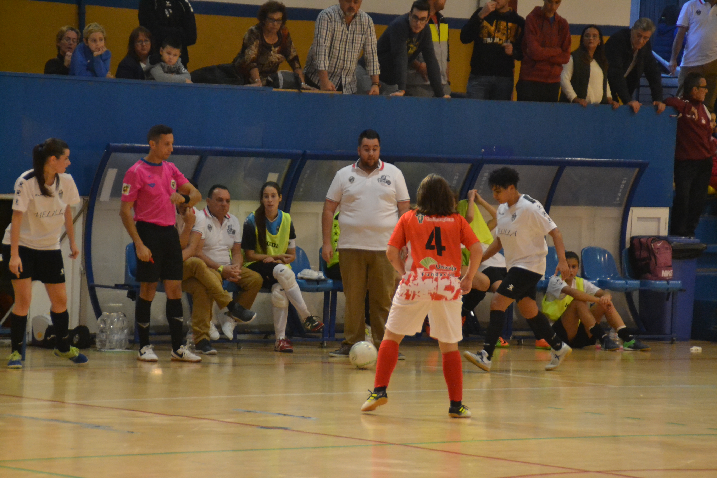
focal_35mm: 202
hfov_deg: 10.2
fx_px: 4033
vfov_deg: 6.8
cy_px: 239
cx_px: 358
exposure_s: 1/200
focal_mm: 135
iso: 3200
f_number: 6
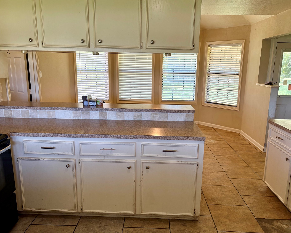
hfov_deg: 62.2
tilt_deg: -11.4
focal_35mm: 28
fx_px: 241
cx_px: 147
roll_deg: -0.7
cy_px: 114
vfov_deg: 51.5
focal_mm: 5.96
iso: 100
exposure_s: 1/120
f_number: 1.6
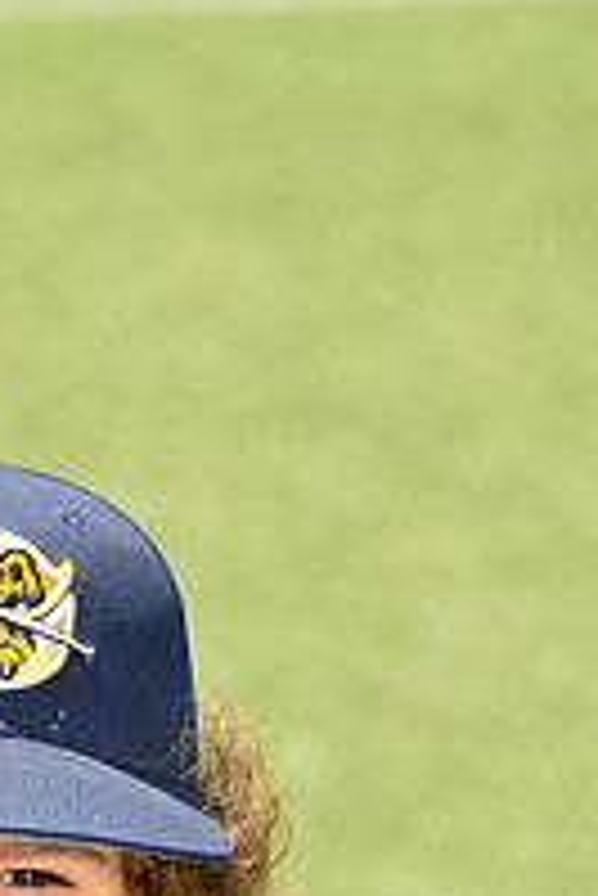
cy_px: 1040
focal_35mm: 538
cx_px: -187
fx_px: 13381
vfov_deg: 3.8
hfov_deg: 2.6
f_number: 11
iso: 250
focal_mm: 185
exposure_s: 1/250
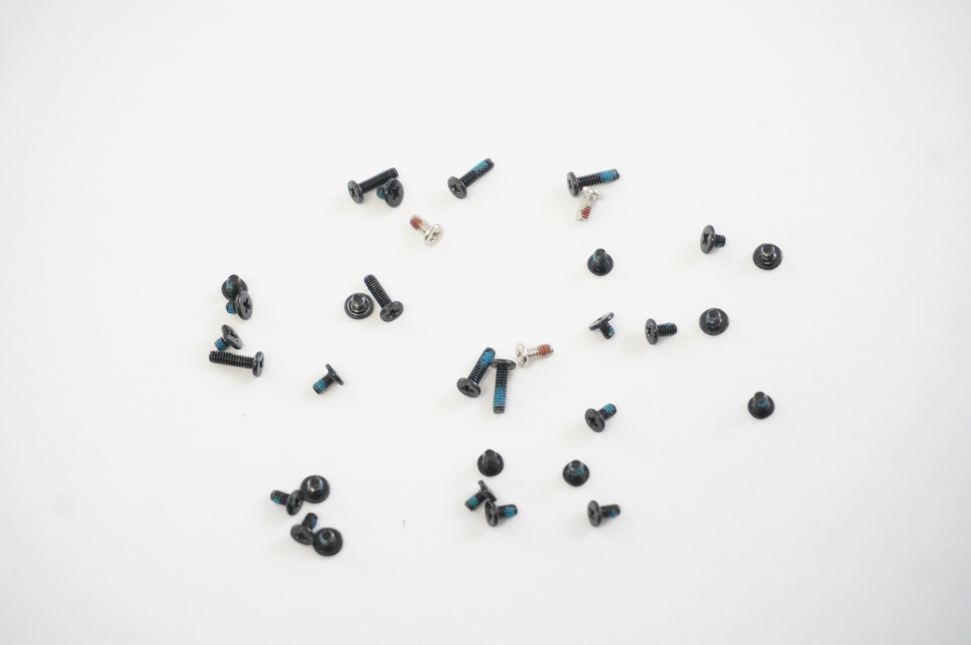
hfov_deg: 27.5
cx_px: 486
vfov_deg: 18.5
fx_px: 1981
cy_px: 322
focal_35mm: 74
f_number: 5.6
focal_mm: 49
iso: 6400
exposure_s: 1/250
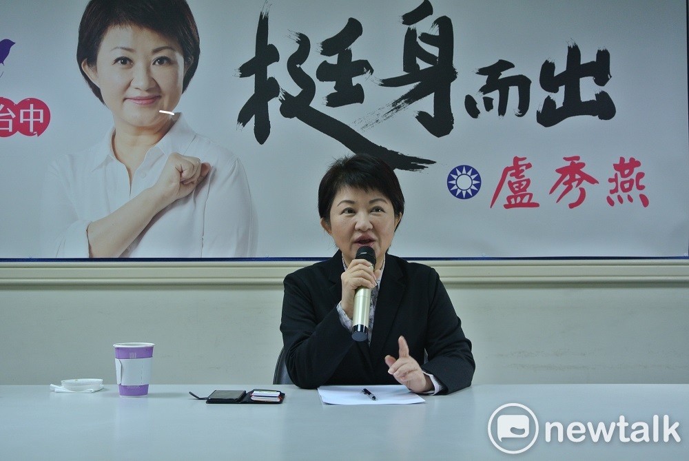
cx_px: 344
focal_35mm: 54
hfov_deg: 36.8
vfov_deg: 25.1
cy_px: 230
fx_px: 1035
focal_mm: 20.3
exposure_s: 1/50
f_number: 5
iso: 400
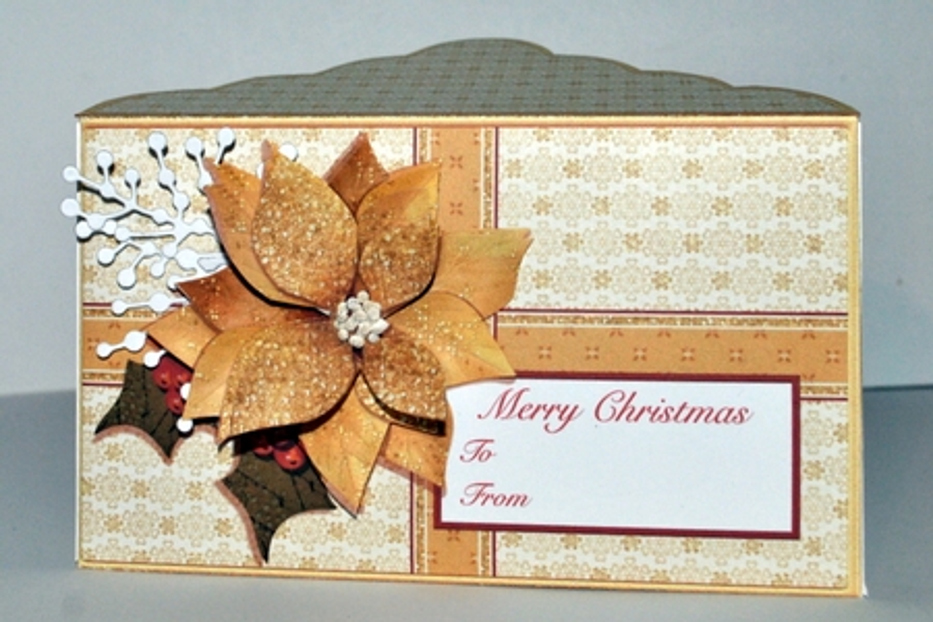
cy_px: 311
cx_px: 466
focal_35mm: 36
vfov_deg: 36.9
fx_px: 933
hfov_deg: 53.1
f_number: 5.6
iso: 250
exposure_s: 1/60
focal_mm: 24
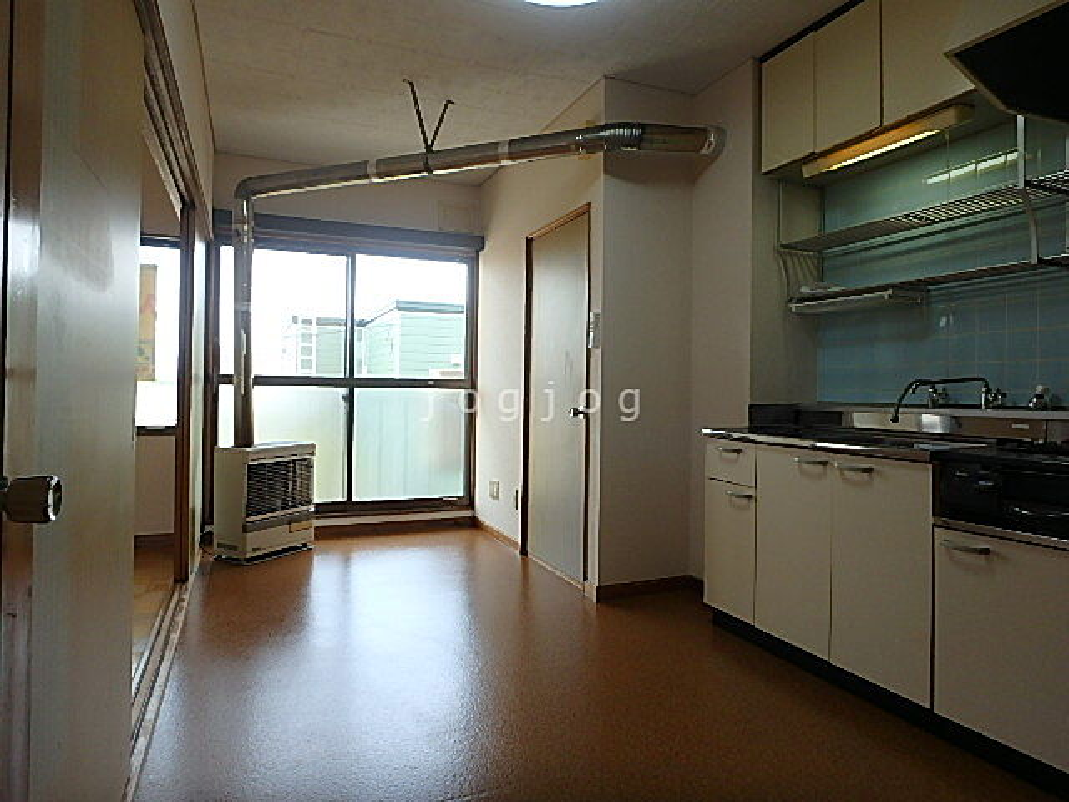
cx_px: 534
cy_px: 401
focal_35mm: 21
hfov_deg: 79.0
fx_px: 649
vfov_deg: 63.4
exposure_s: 1/125
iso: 125
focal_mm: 3.7
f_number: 3.5
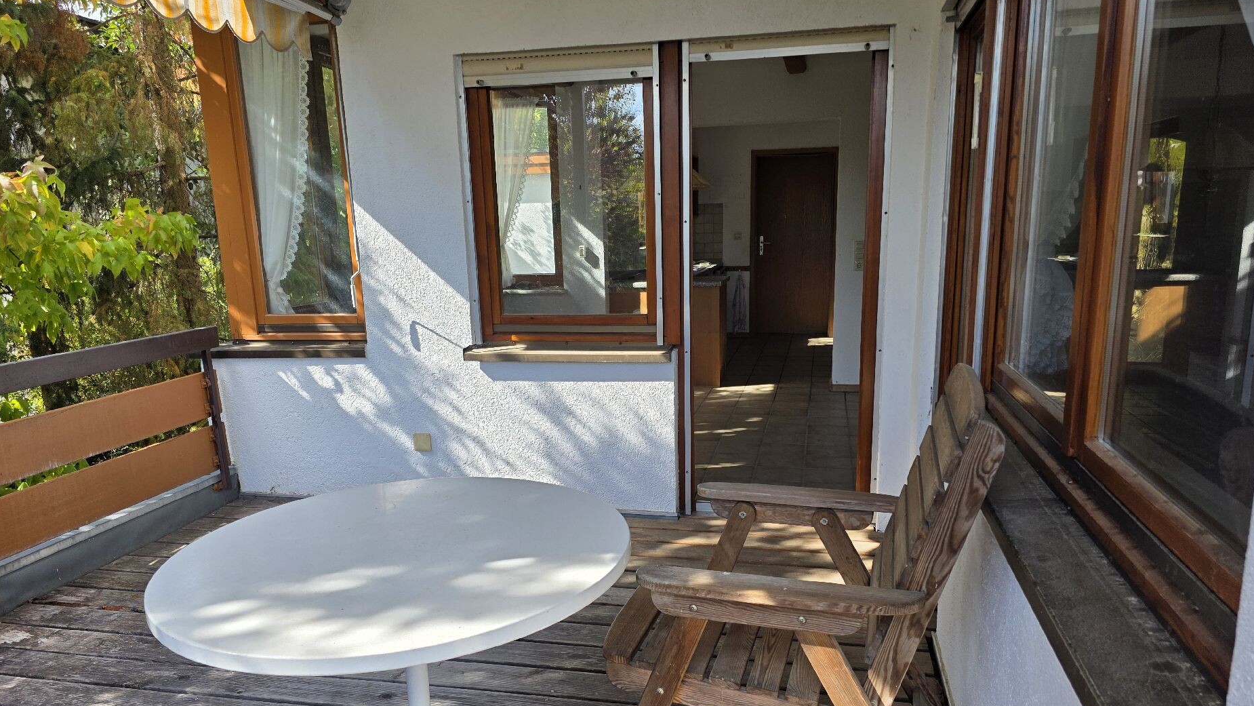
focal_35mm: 26
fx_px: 865
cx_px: 616
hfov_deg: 71.9
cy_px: 418
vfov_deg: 44.2
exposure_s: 1/1899
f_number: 1.7
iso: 80
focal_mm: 6.3
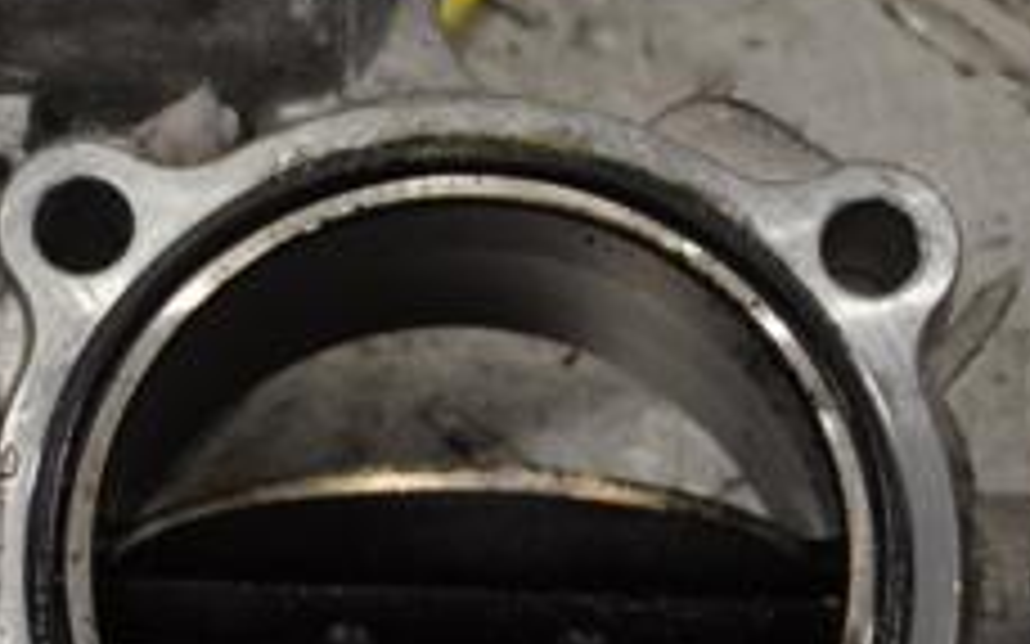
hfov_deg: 10.9
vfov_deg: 6.8
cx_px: 144
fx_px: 5388
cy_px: 329
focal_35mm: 192
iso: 100
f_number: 5.3
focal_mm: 48
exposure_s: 1/40
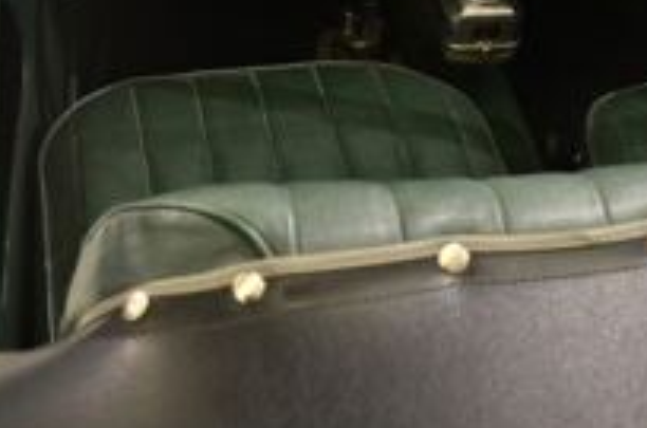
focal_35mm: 94
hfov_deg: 21.4
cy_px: -127
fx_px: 1685
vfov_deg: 13.9
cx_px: 542
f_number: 5
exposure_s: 1/8
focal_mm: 20
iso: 400
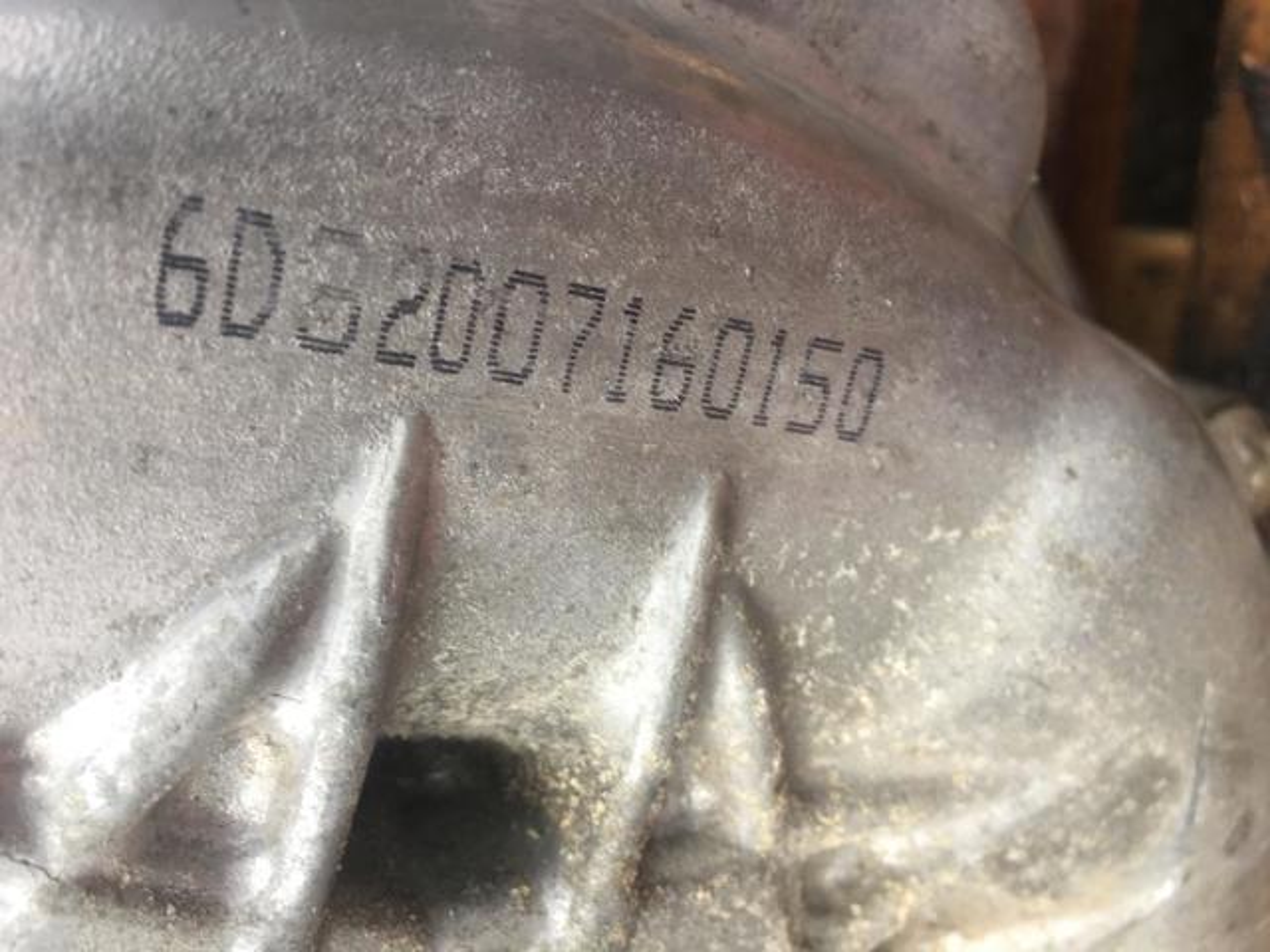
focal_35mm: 29
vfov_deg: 48.2
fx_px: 1064
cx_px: 635
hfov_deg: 61.7
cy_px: 476
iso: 25
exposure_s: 1/50
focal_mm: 4.15
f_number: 2.2
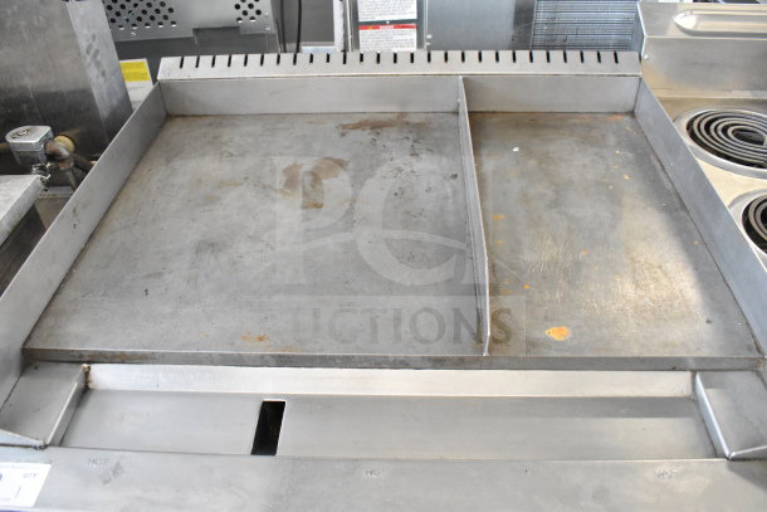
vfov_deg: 43.6
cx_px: 384
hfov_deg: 61.9
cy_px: 256
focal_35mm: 30
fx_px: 639
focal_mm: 20
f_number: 6.3
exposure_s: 1/160
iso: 6400
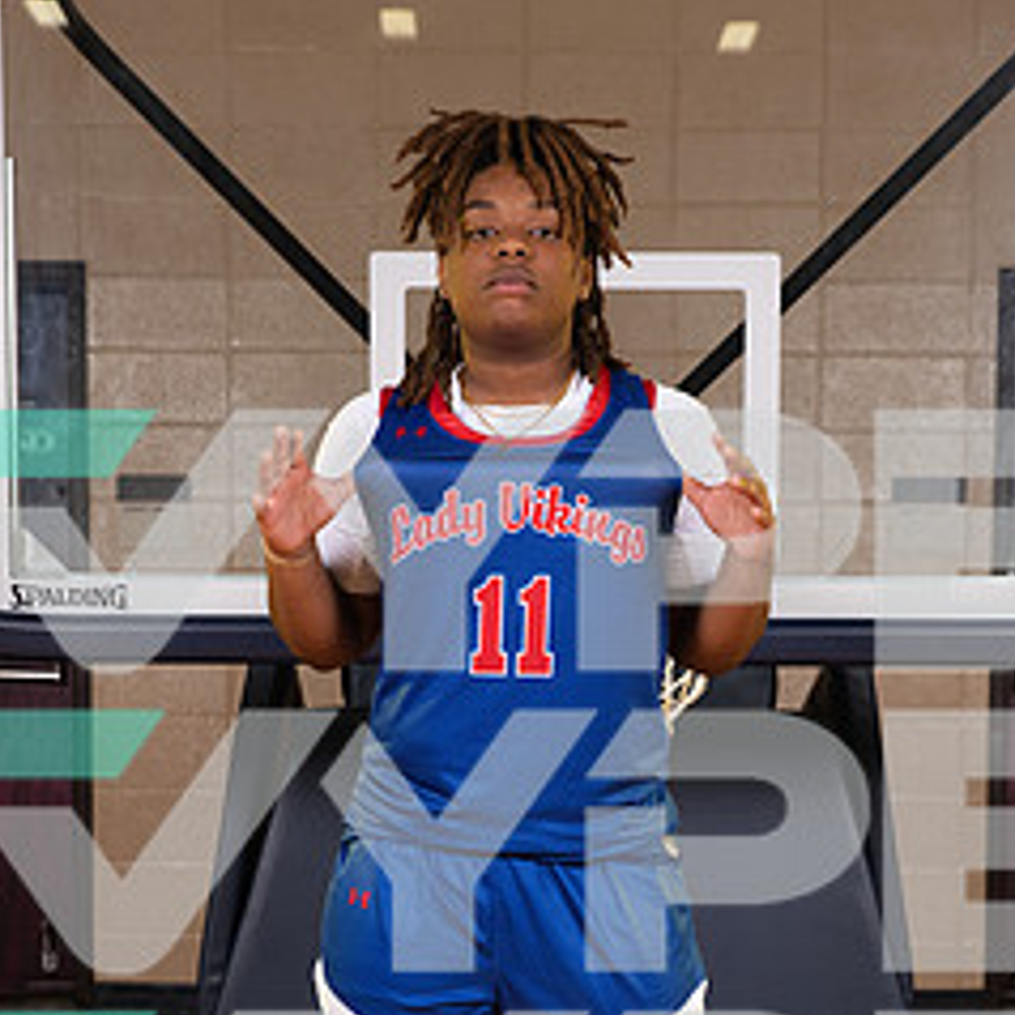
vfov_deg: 19.1
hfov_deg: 19.3
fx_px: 2986
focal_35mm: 90
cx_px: 537
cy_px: 844
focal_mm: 56
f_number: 7.1
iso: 320
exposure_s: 1/320
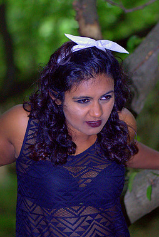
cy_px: 103
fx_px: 1175
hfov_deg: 7.7
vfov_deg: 11.5
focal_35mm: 178
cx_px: 92
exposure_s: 1/60
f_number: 2.8
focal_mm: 100
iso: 800
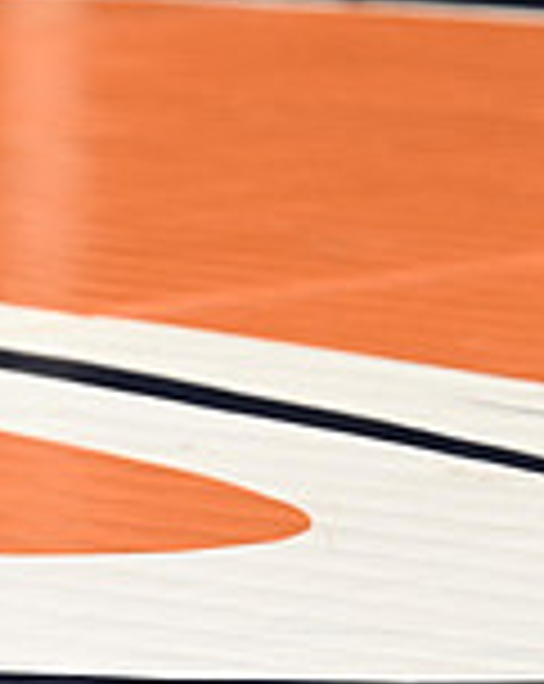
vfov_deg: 4.0
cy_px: 164
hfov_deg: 3.2
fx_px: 9790
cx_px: -724
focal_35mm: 485
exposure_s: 1/120
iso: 400
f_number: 2.8
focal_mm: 90
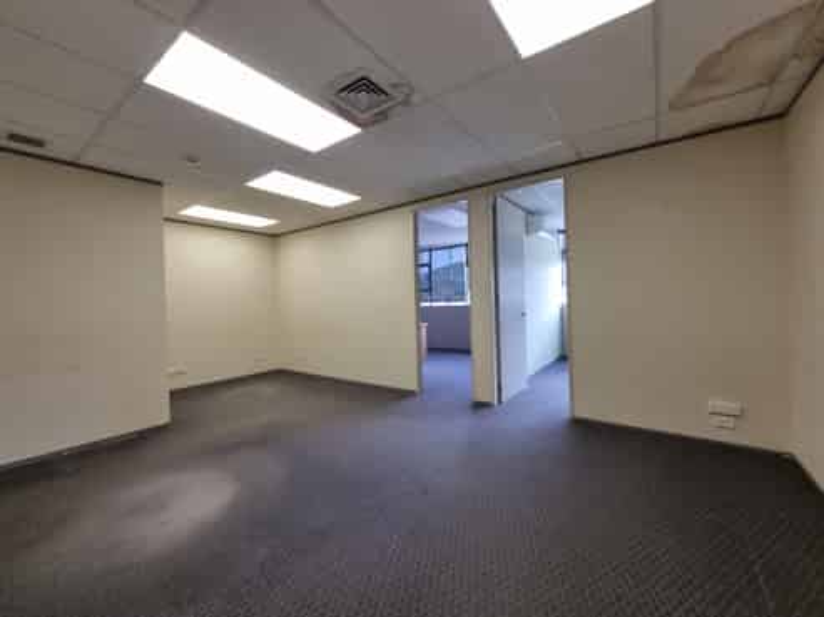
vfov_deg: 89.8
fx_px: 309
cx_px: 412
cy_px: 308
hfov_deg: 106.2
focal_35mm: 13
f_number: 2.2
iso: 80
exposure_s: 1/100
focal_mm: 2.2
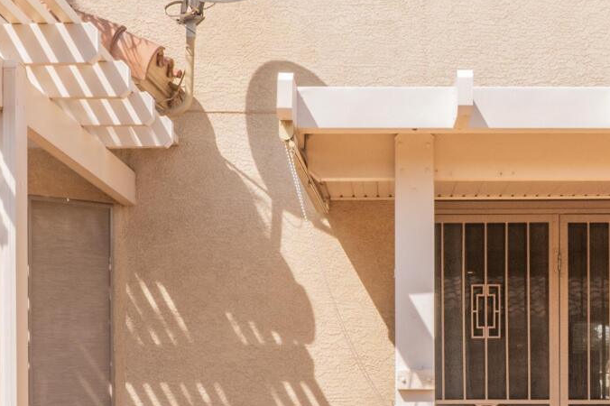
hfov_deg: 28.4
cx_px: 355
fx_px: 1202
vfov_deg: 18.8
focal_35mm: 71
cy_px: 371
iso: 320
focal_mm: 16
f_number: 22
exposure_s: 1/60
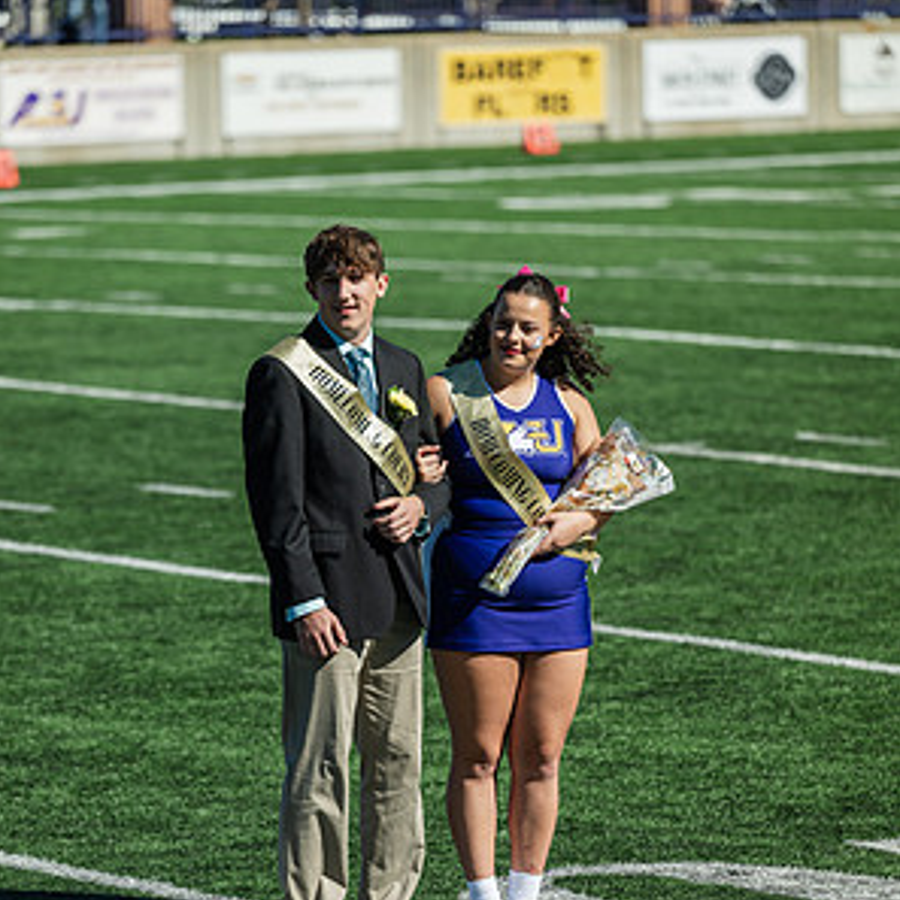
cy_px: 624
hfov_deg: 7.8
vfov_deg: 7.8
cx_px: 448
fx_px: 6618
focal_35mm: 225
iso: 100
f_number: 3.5
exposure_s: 1/1600
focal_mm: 175
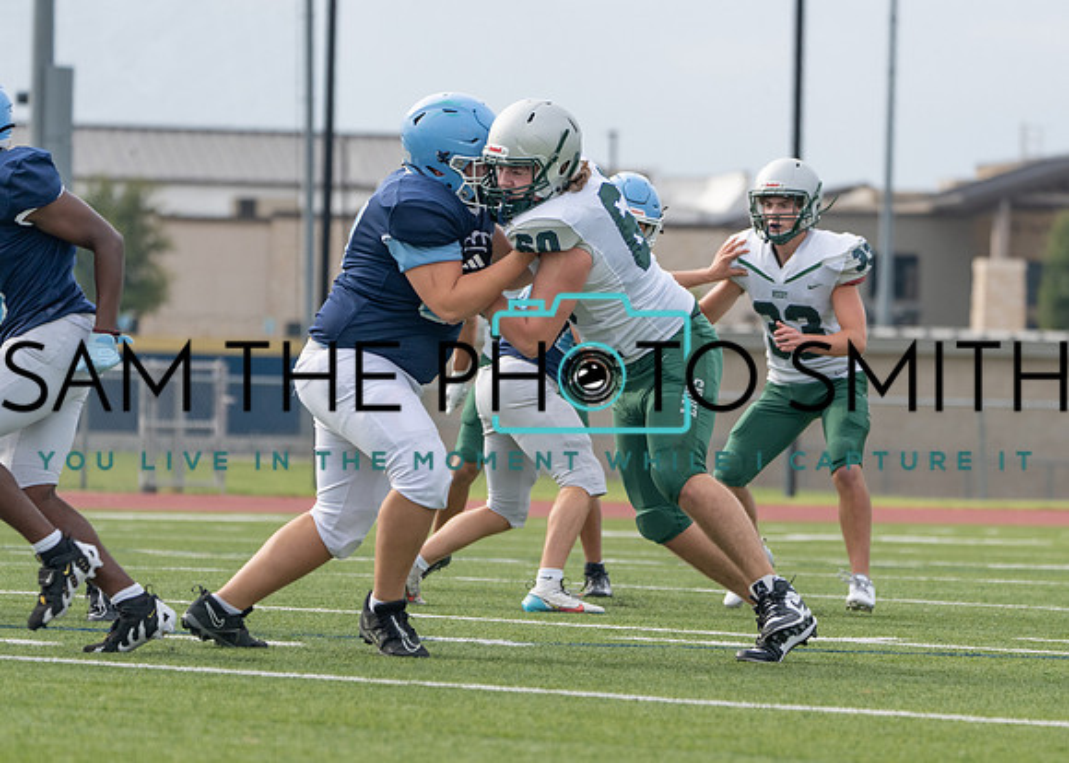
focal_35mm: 295
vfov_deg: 4.9
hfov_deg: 6.8
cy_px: 455
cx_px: 594
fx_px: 8939
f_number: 5.6
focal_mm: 229
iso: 400
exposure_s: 1/1250
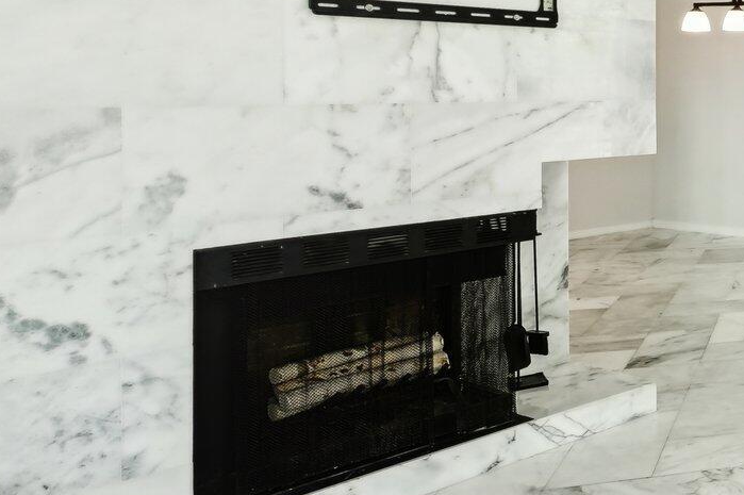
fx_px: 847
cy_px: 104
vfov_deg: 31.8
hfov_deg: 30.2
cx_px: 1082
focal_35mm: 41
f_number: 8
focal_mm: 14
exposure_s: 1/10
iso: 400
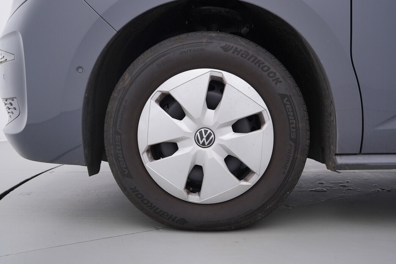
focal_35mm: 36
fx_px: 396
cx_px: 198
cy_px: 132
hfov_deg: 53.1
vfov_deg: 36.9
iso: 125
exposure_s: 1/60
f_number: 3.5
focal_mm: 24
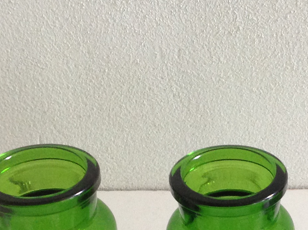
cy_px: 269
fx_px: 870
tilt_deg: -36.8
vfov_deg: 14.6
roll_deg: +0.3
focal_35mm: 98
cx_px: 250
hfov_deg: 19.8
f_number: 2.4
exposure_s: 1/15
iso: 160
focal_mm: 4.28
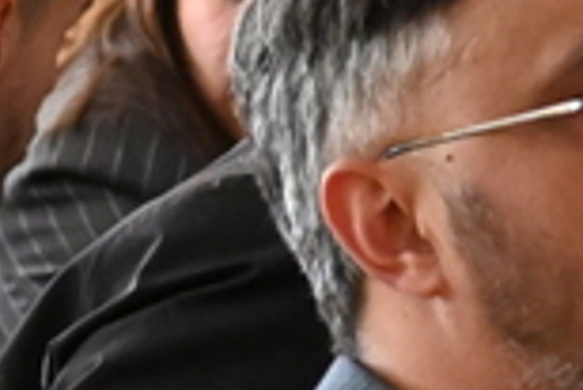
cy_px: 309
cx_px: 1616
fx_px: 11449
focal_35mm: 706
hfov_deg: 2.9
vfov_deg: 2.0
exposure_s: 1/125
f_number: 5.6
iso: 5000
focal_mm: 71
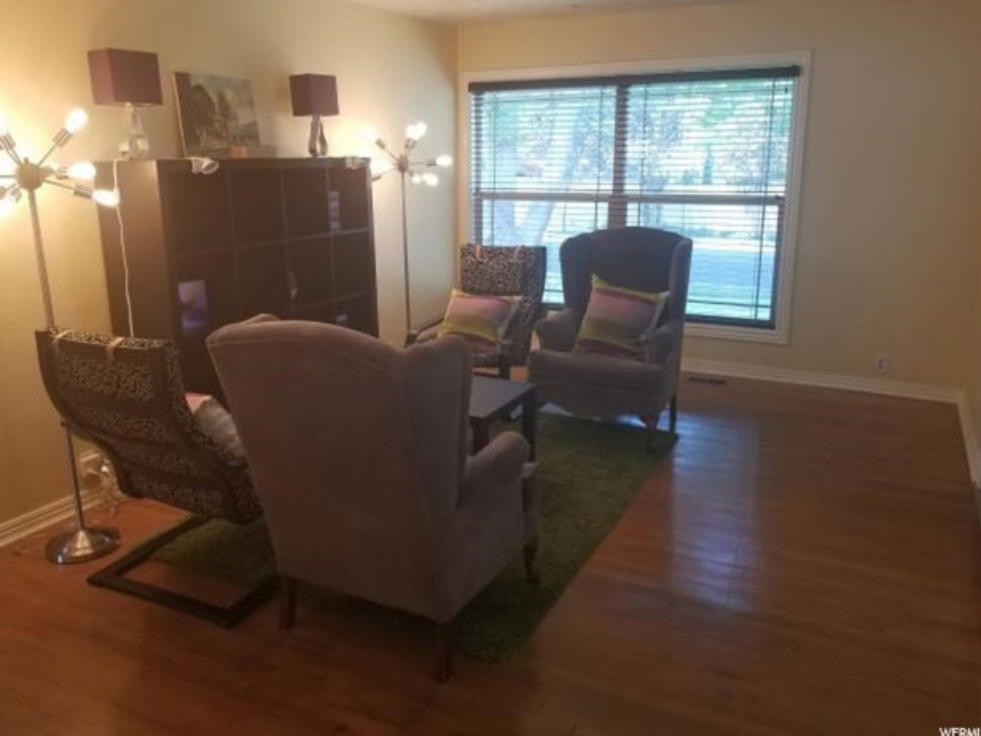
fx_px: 765
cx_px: 481
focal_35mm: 27
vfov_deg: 51.3
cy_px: 357
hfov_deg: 65.3
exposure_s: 1/60
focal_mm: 4.25
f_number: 1.7
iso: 100
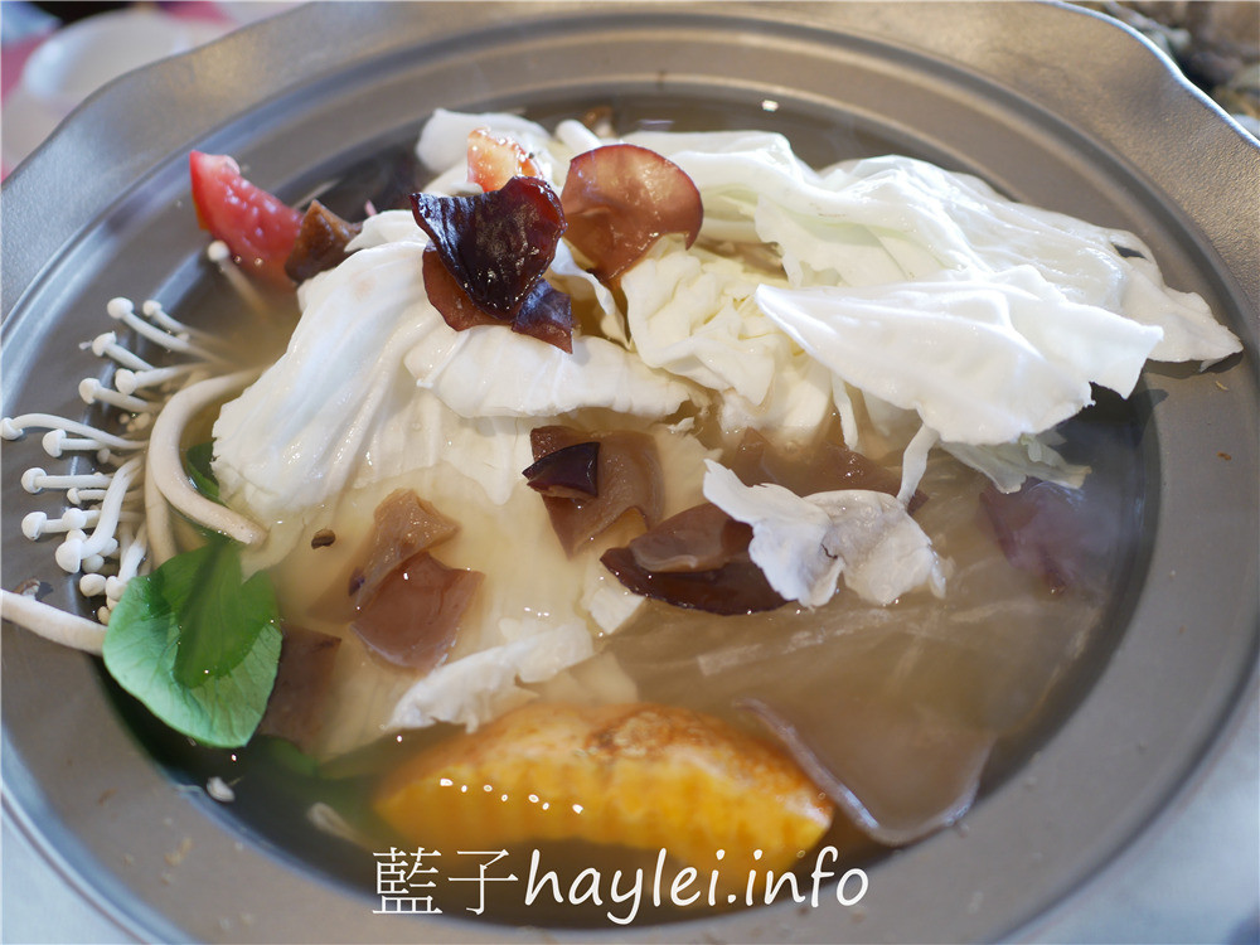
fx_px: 1092
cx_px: 630
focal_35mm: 30
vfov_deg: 46.8
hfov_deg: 60.0
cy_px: 472
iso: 200
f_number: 1.7
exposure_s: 1/100
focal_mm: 15
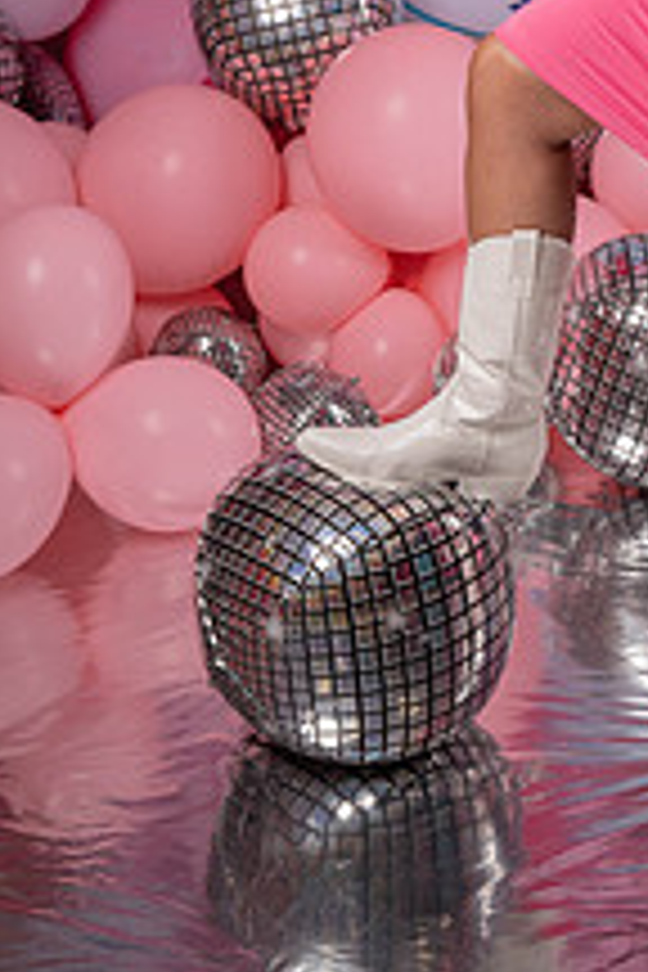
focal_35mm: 96
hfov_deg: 14.1
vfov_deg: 20.5
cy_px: -18
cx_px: 594
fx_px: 2592
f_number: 6.3
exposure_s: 1/125
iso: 250
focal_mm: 46
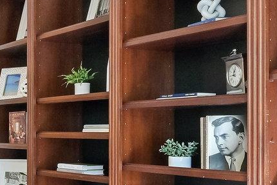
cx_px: -31
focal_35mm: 67
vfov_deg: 20.2
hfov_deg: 27.4
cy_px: 134
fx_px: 516
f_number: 11
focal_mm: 16
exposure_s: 1/15
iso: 800
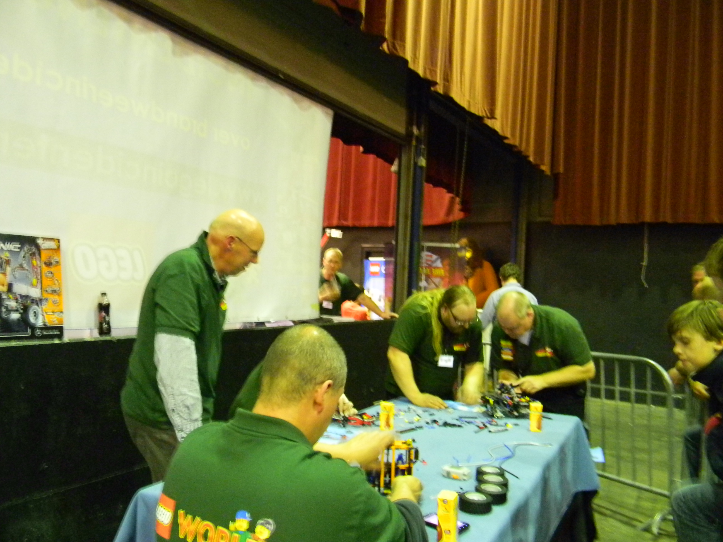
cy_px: 271
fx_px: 585
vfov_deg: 49.7
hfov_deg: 63.4
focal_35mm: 28
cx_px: 362
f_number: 3.5
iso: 800
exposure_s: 1/3.6
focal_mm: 5
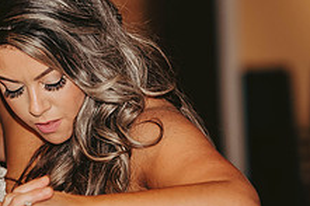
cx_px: 53
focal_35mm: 355
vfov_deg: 3.9
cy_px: 114
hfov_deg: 5.8
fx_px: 3055
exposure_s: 1/80
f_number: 3.2
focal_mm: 135
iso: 500
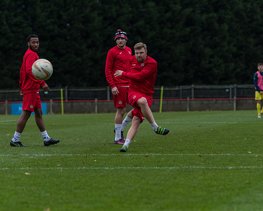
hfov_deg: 9.5
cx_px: 149
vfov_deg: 7.6
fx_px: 1588
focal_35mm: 204
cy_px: 106
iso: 800
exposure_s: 1/1000
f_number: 2.8
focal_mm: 120
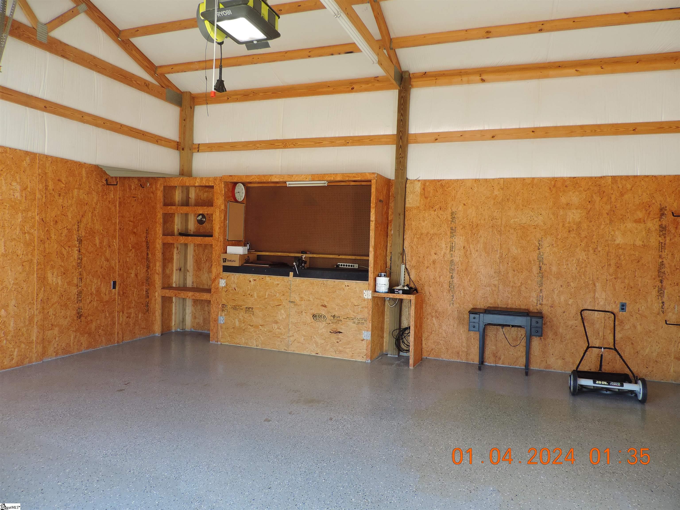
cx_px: 340
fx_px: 471
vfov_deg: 56.8
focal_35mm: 24
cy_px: 255
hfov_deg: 71.6
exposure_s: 1/50
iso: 80
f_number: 3
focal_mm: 4.3
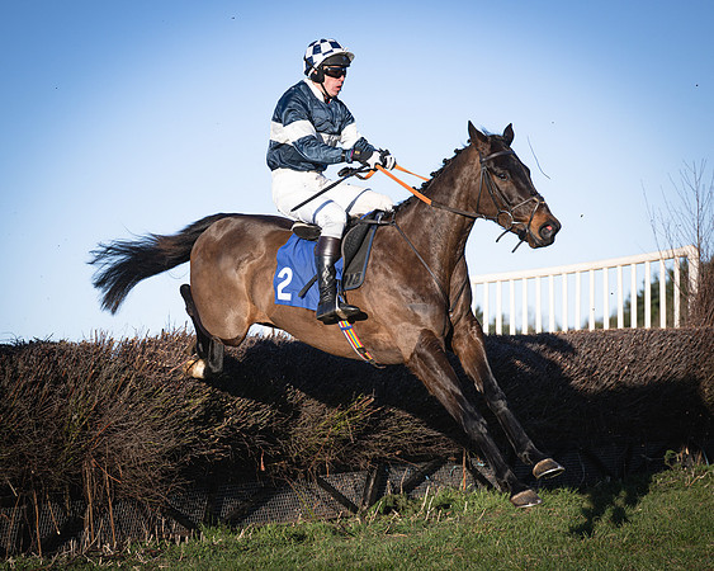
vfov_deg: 13.8
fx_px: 2350
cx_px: 325
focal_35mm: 111
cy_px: 288
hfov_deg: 17.3
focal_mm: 70
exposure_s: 1/2000
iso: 100
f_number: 2.8
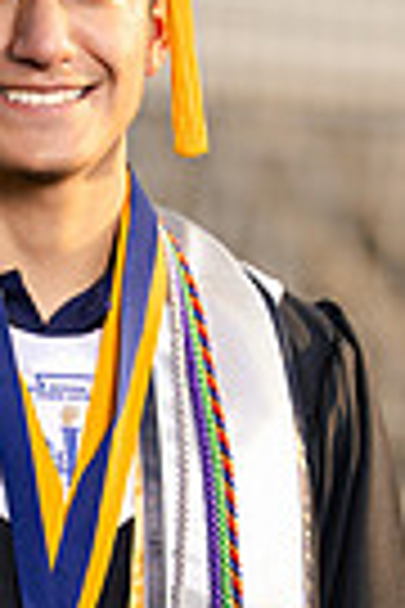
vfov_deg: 4.1
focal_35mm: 501
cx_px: 54
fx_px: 8454
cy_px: 482
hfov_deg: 2.7
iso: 100
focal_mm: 150
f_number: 2.8
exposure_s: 1/1000
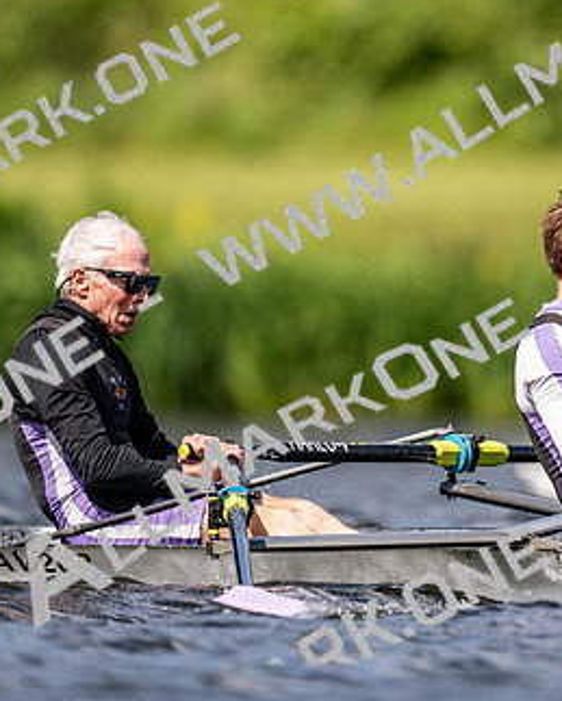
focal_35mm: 1011
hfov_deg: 1.5
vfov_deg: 1.9
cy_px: 292
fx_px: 20990
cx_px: 467
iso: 280
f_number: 4
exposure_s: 1/2500
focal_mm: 600
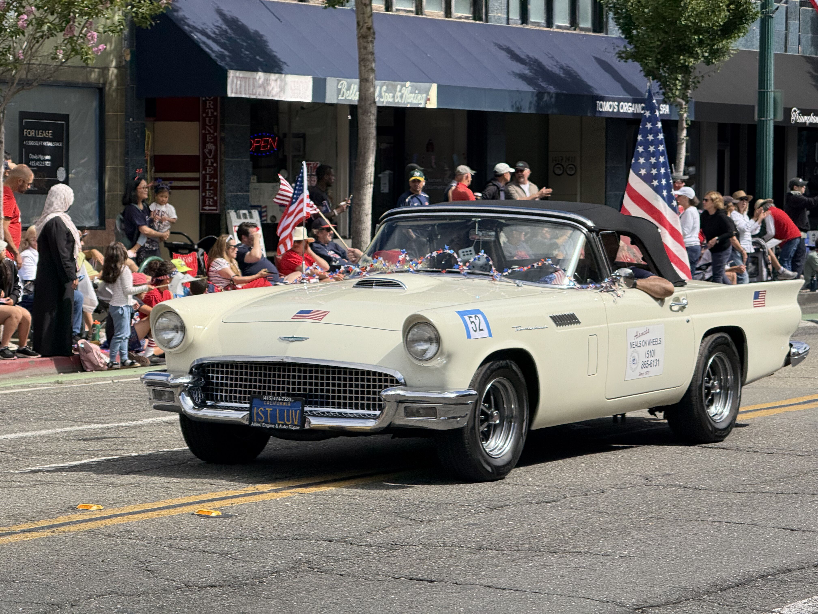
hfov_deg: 16.4
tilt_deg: -2.1
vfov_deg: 12.3
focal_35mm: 120
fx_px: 2836
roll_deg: +0.1
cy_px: 307
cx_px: 409
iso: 50
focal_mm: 15.66
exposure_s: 1/1422
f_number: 2.8
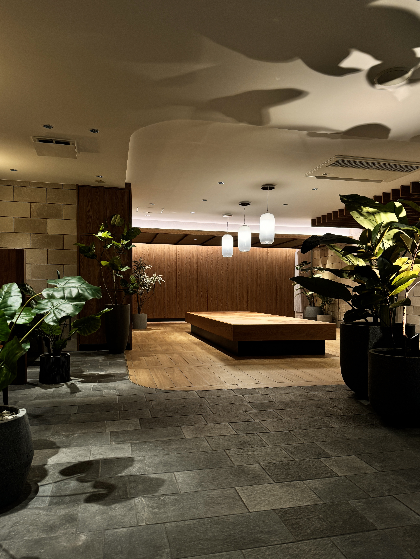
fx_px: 388
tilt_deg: +1.2
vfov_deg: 71.6
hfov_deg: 56.8
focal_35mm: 24
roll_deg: -0.9
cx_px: 210
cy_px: 280
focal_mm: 6.76
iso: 100
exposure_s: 1/60
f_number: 1.78
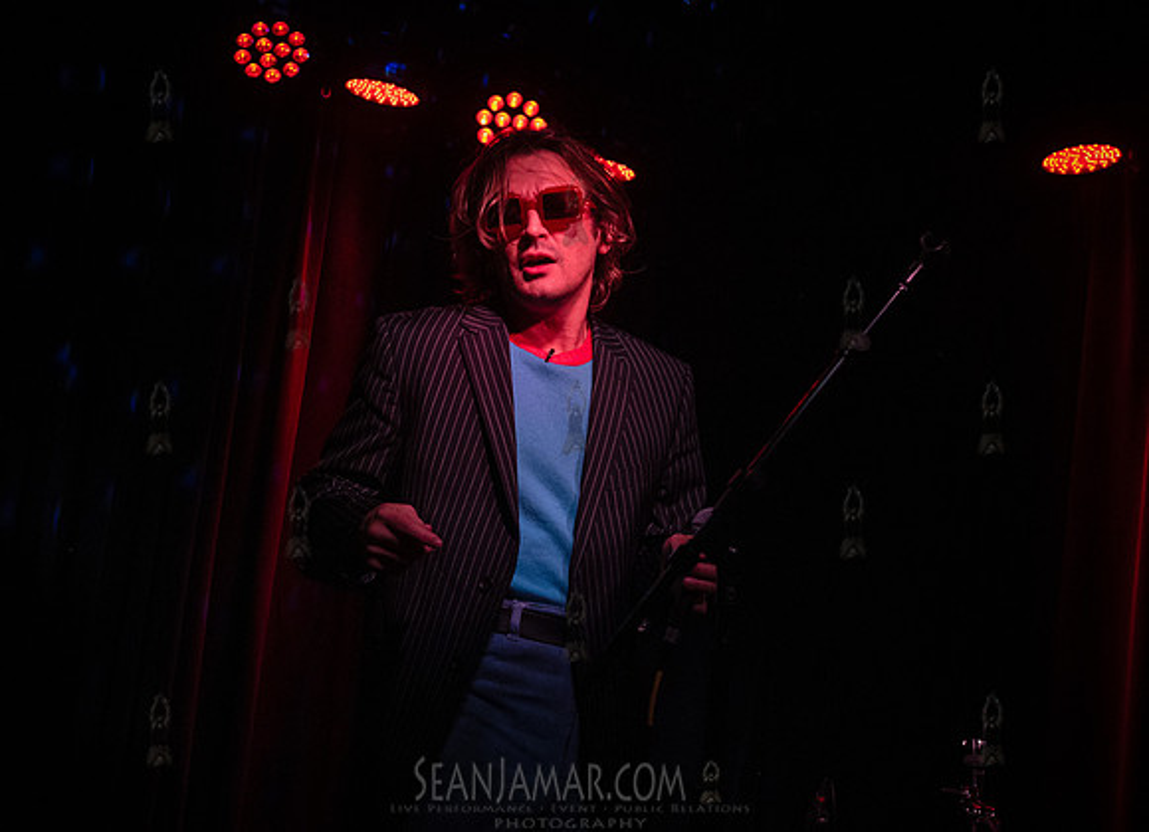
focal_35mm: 55
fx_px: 1814
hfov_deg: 35.1
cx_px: 493
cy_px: 414
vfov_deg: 25.8
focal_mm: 48
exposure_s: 1/400
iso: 10000
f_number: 4
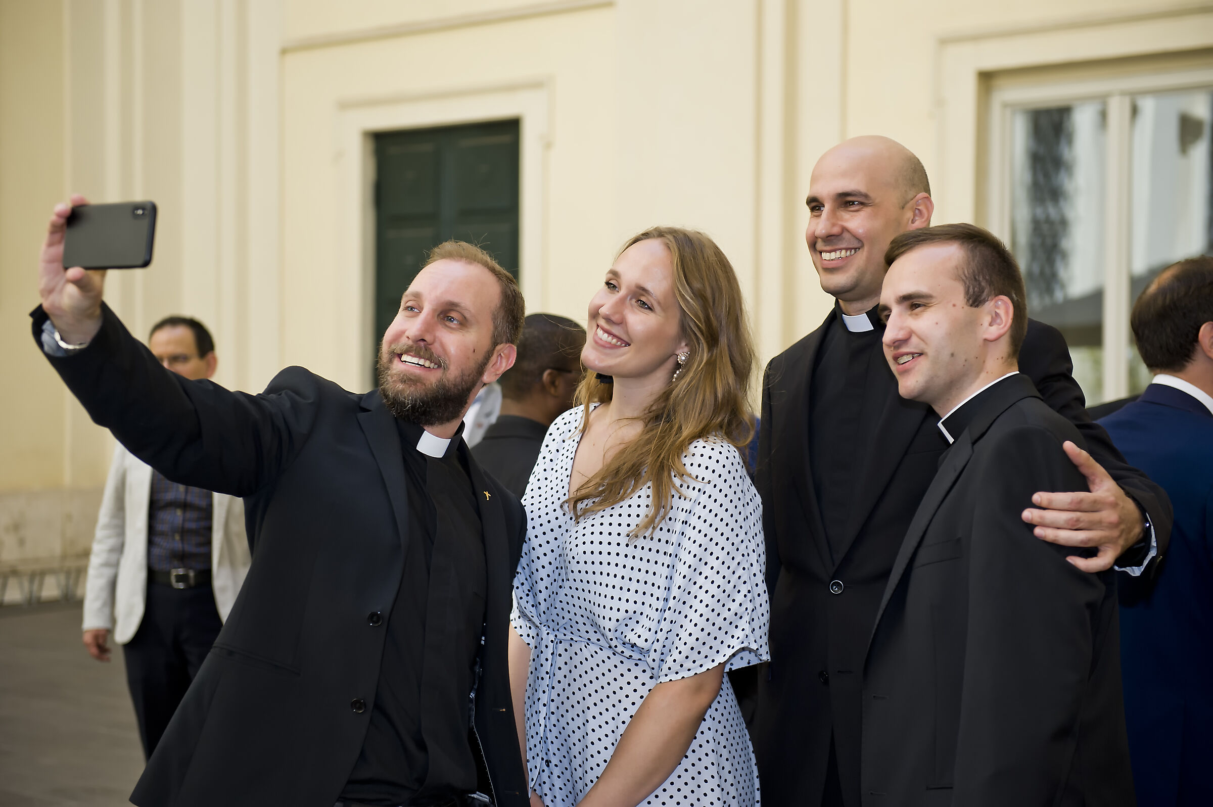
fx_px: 2088
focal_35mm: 62
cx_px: 606
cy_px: 404
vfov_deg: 21.9
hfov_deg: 32.4
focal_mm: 62
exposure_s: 1/640
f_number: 3.2
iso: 200
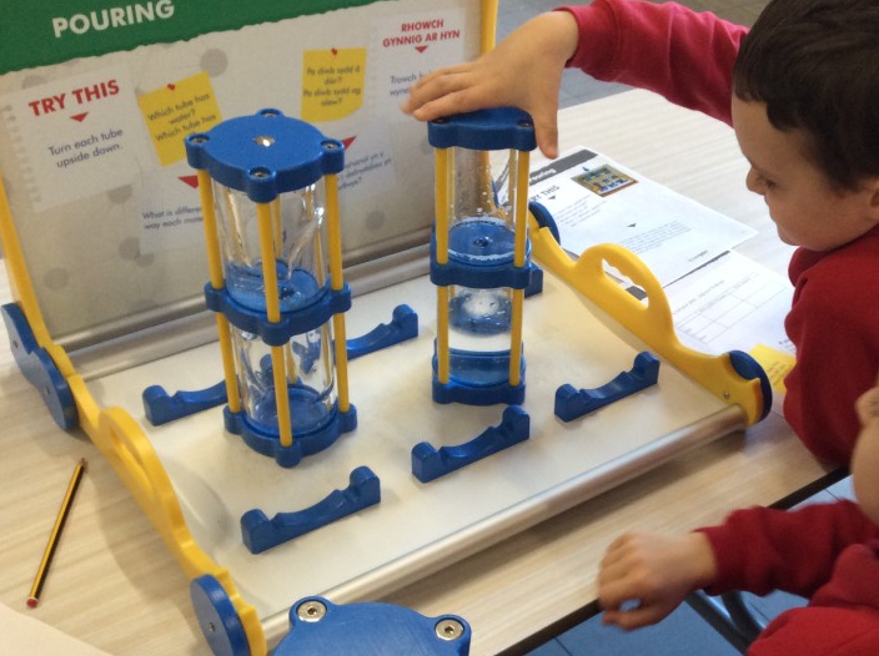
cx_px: 567
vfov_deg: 30.0
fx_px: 1217
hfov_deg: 39.4
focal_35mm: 48
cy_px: 441
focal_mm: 3.3
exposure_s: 1/24
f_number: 2.4
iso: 100
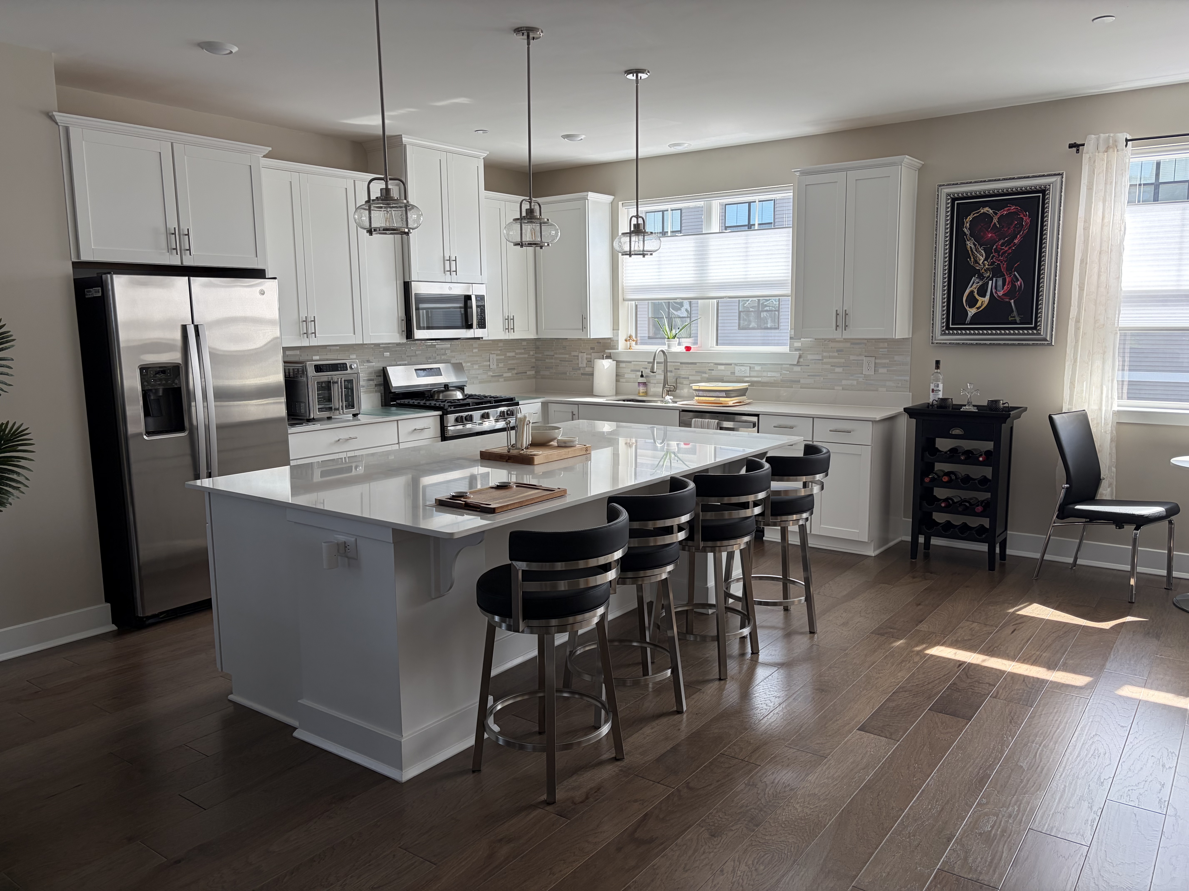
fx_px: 893
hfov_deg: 67.3
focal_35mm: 26
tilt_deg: -9.1
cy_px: 446
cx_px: 594
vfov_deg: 53.1
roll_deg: +0.0
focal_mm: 5.96
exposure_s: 1/164
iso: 50
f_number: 1.6
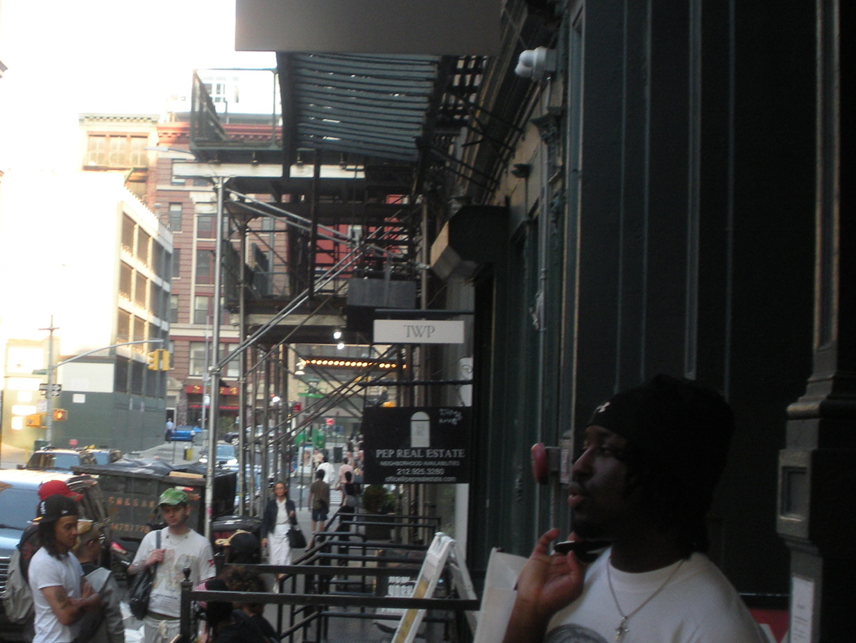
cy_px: 292
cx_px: 250
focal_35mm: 73
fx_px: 1806
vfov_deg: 20.2
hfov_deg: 26.4
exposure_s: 1/62
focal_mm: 7.7
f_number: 4
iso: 120
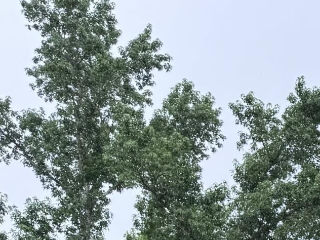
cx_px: 708
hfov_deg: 13.7
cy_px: 520
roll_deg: -2.2
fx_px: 1054
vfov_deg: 11.4
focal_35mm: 114
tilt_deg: +7.0
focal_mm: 6.76
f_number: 1.78
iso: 80
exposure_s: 1/1076
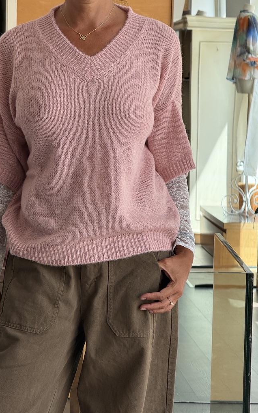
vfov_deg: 16.3
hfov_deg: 10.2
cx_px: 109
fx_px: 1440
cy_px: 207
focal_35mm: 128
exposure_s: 1/100
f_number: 2.8
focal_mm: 15.66
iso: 64
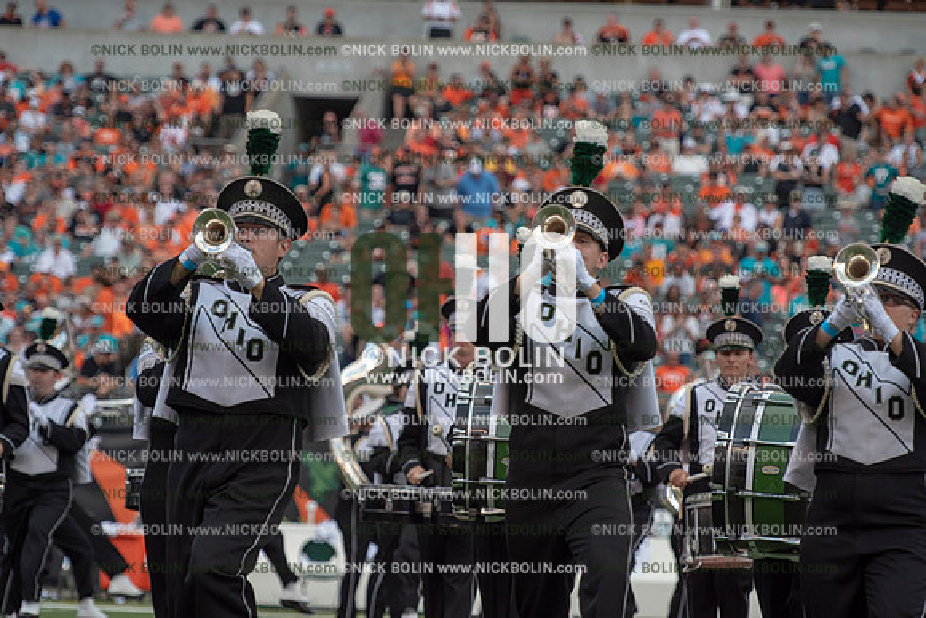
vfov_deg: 6.5
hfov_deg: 9.8
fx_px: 5403
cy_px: 309
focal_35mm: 210
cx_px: 463
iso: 400
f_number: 5.6
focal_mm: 210
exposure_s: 1/1250
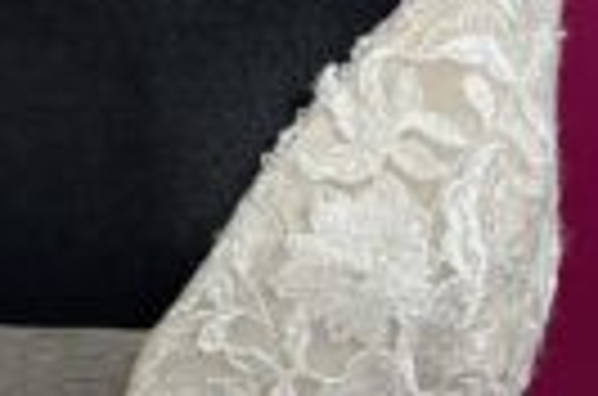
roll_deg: +0.5
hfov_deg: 22.5
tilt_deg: -11.5
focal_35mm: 87
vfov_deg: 15.6
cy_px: 137
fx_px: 1442
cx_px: -9
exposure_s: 1/50
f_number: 1.6
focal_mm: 5.1
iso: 80
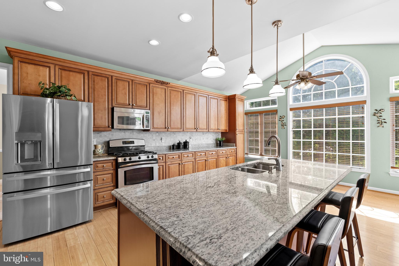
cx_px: 200
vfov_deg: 73.7
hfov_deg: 96.7
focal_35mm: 16
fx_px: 177
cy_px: 133
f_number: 9
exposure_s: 1/15
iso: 1000
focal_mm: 16
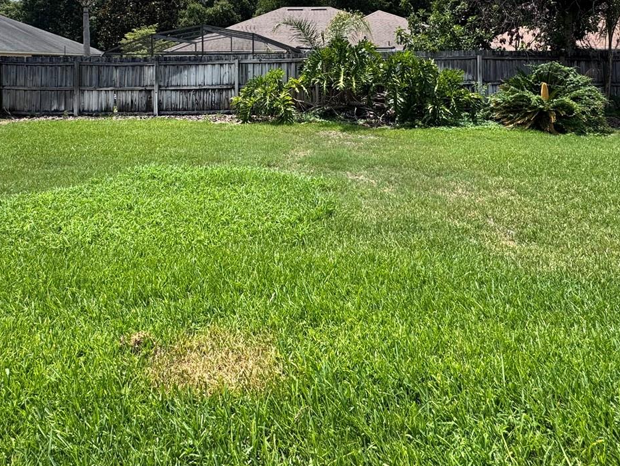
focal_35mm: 24
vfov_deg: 51.8
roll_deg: +0.4
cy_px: 69
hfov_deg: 71.5
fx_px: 430
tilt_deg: -1.1
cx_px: 294
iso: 50
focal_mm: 2.22
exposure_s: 1/1567
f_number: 2.2
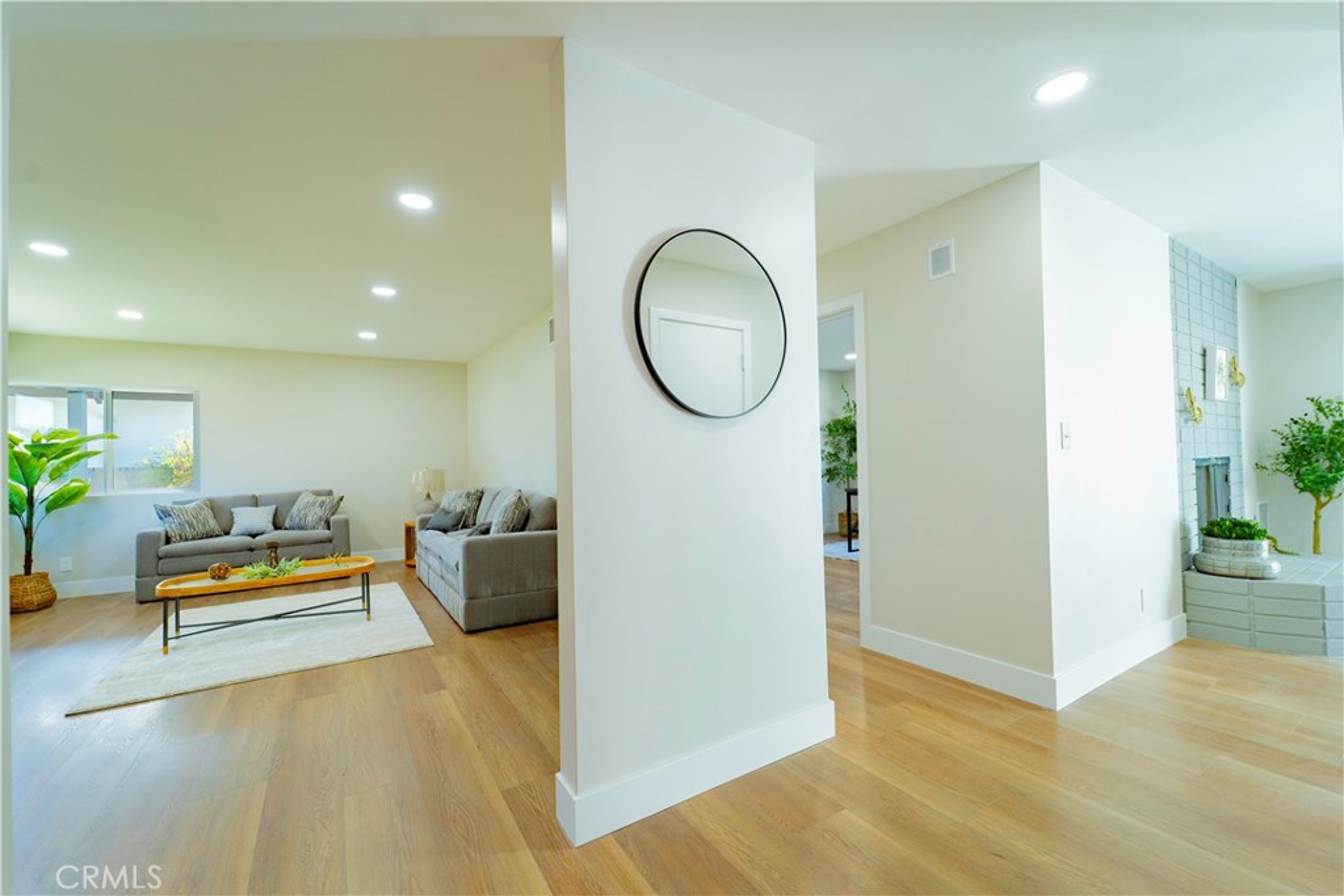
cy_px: 448
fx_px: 523
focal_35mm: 14
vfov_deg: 81.2
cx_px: 672
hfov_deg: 104.2
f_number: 6.3
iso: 320
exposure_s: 1/30
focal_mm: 14
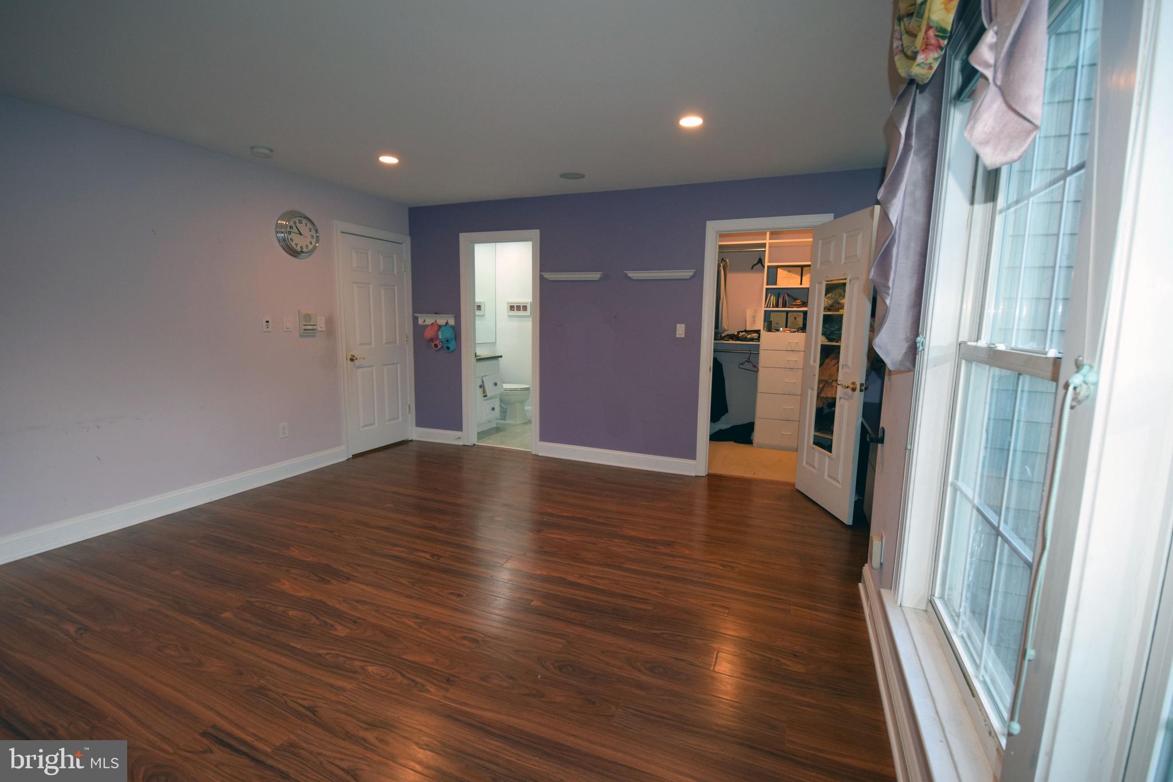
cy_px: 391
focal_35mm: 15
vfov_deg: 77.3
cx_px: 586
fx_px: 489
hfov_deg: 100.4
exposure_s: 1/90
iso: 800
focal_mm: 10
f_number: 4.8
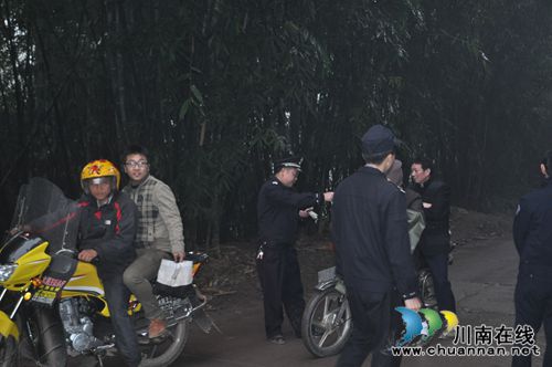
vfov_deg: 28.0
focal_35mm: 48
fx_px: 735
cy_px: 184
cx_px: 276
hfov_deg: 41.2
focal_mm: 32
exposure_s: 1/60
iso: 800
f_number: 4.8
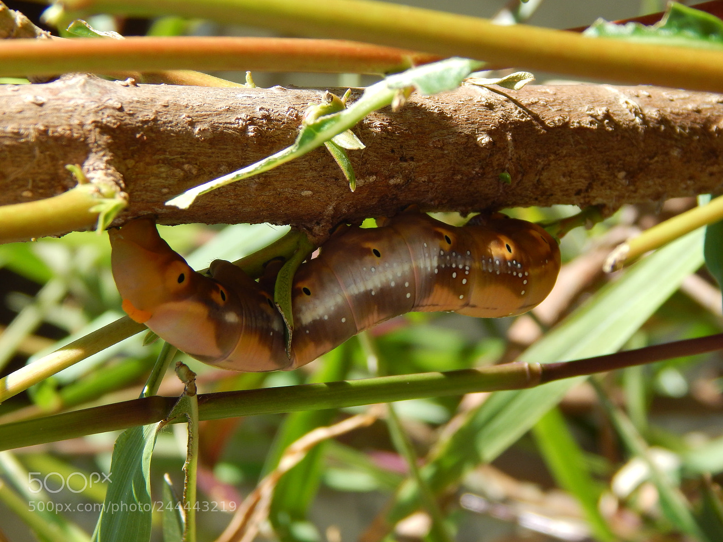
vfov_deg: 12.9
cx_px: 362
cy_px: 271
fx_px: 2402
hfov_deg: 17.1
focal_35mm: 115
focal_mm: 20.5
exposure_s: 1/400
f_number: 4.6
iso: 125
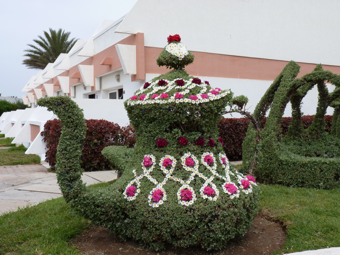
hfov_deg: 50.1
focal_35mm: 37
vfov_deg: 38.7
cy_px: 128
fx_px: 363
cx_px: 170
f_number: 5.6
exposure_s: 1/400
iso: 80
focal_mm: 6.6
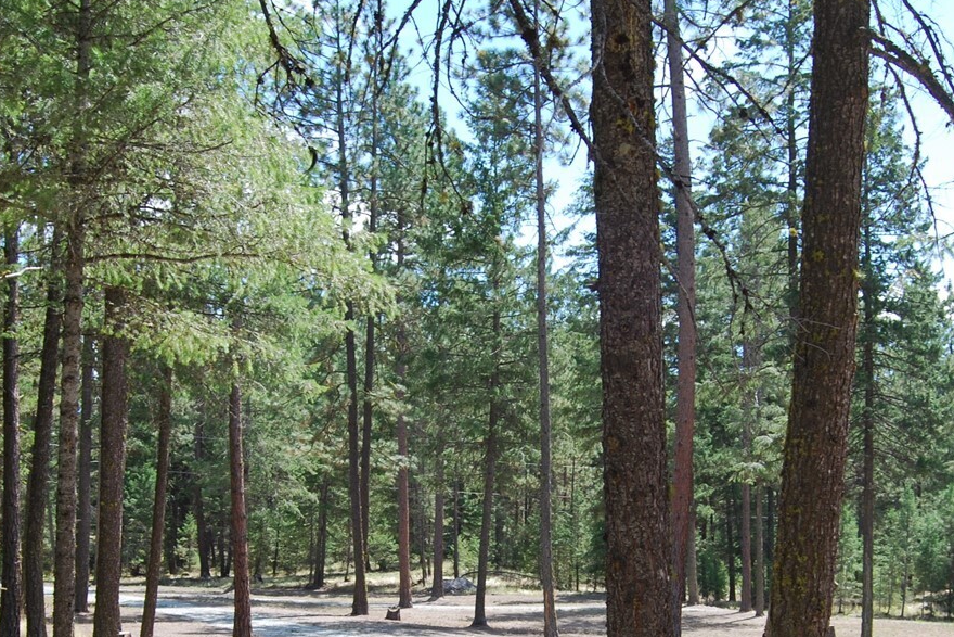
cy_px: 529
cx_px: 507
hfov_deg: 38.2
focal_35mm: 52
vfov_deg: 25.5
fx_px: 1378
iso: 100
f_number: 6.3
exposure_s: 1/160
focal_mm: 18
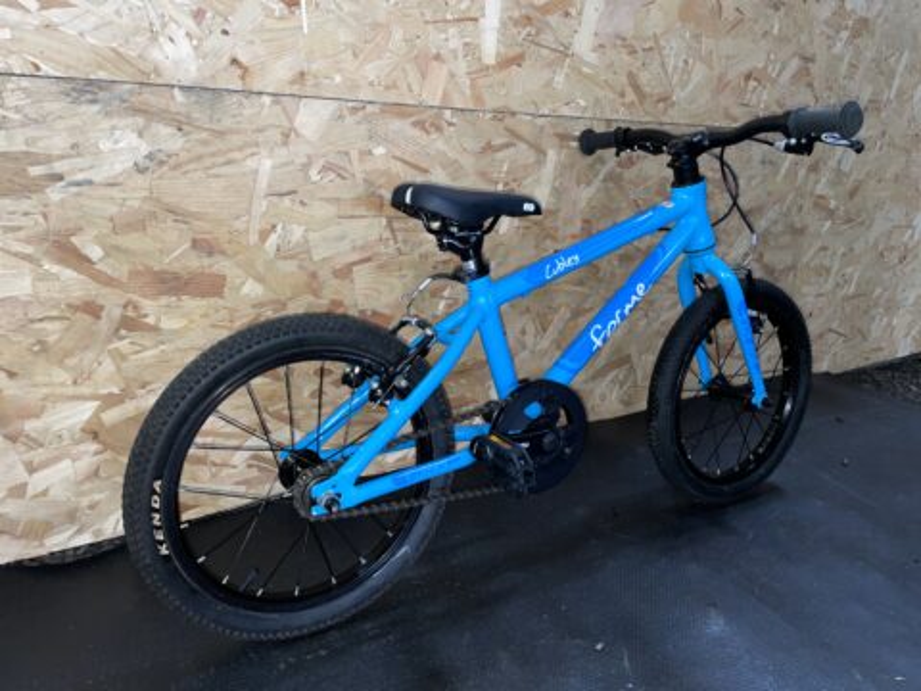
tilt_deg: -18.4
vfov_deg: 53.1
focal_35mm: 26
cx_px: 460
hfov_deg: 67.3
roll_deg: -3.5
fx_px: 692
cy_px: 346
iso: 50
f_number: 1.6
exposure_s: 1/17
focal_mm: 4.2
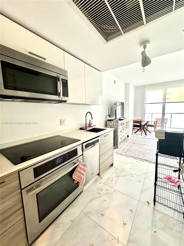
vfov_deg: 102.1
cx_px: 92
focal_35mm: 14
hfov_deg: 85.7
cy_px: 123
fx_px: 99
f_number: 2.2
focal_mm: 2.22
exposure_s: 1/60
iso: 250
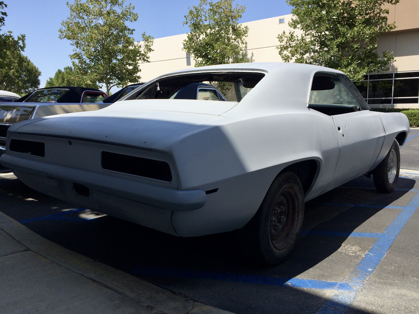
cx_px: 210
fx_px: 351
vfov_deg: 48.2
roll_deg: +0.8
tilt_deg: -9.1
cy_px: 157
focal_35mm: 29
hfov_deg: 61.7
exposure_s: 1/1709
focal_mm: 4.15
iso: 32
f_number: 2.2
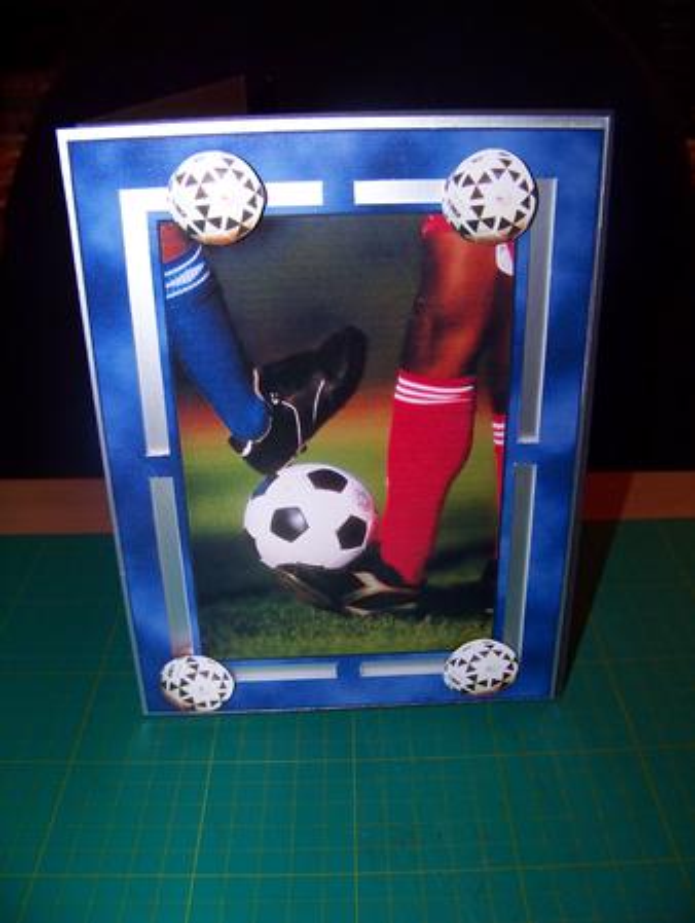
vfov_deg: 51.3
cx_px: 348
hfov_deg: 39.7
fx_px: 961
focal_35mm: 36
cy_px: 462
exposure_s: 1/15
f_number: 2.8
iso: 200
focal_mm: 5.85
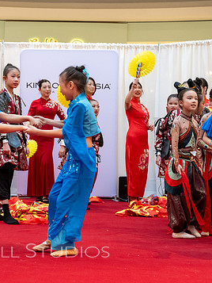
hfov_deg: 17.1
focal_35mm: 86
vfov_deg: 22.8
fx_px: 702
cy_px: 138
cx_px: 61
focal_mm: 55
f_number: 5
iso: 4000
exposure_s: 1/160
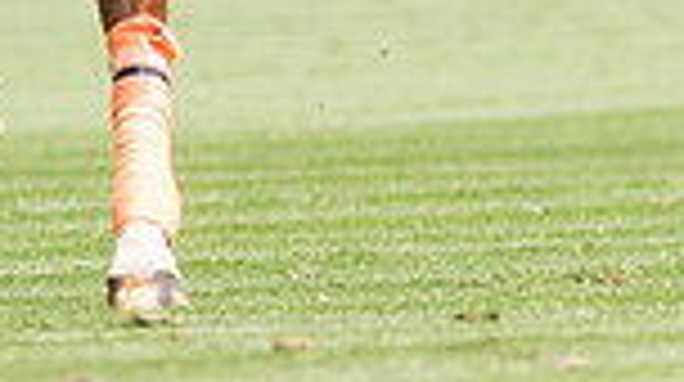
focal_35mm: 2902
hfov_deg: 0.7
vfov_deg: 0.4
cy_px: -590
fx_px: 52560
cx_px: -311
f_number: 2.8
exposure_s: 1/4000
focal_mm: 300
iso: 320
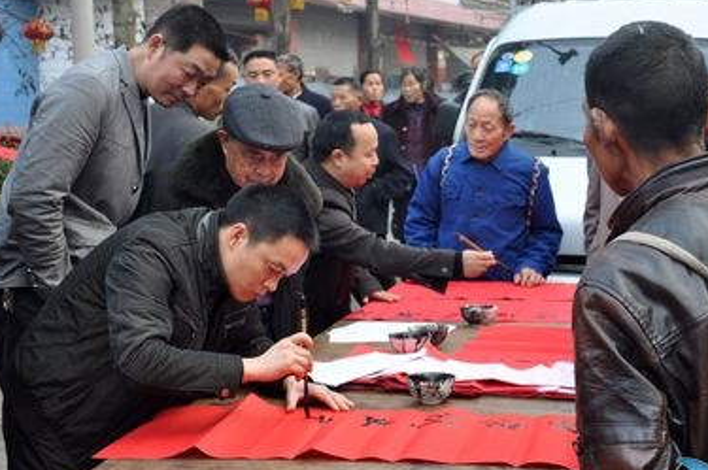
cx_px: 444
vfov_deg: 20.0
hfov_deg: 29.6
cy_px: 228
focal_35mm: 68
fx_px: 1336
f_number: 6.3
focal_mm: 34
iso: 200
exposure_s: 1/40
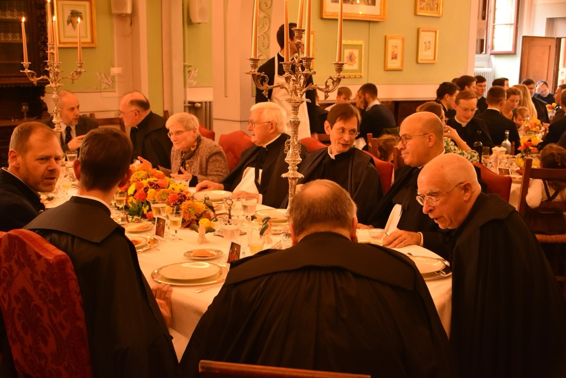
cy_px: 189
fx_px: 708
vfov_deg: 29.9
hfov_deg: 43.6
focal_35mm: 45
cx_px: 283
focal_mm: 30
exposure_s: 1/30
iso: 1000
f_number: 4
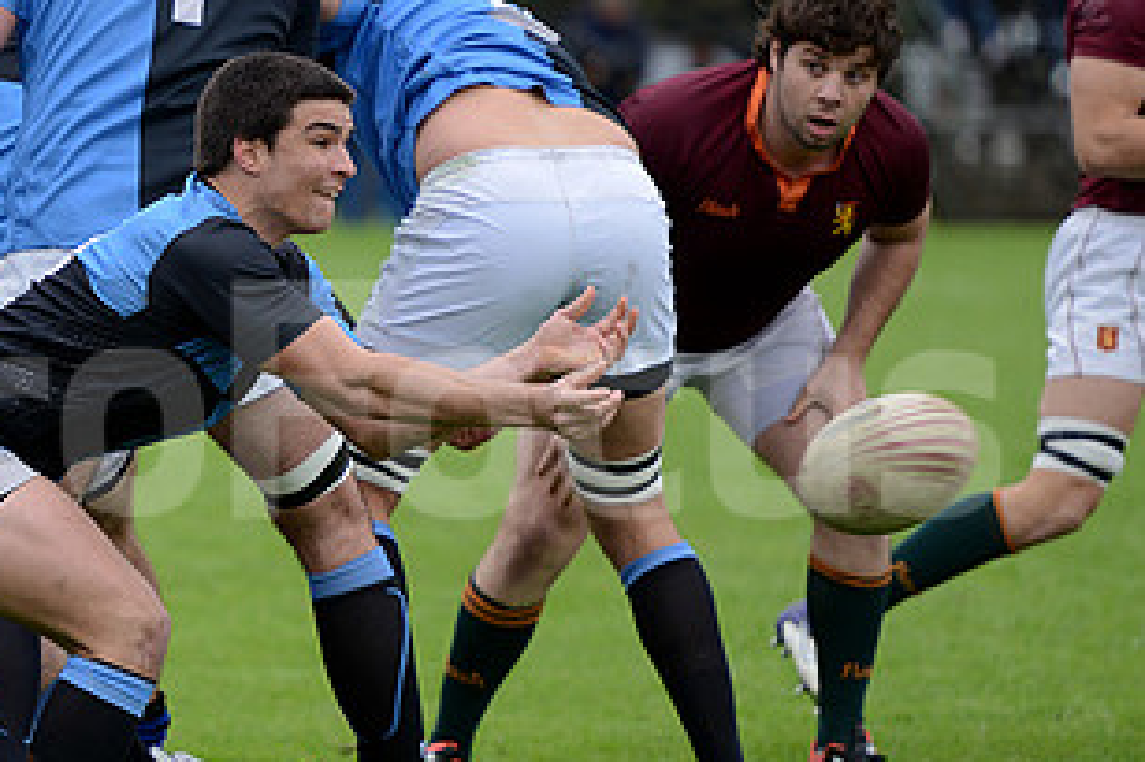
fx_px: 10776
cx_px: 71
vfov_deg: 4.1
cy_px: 392
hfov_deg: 6.1
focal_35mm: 339
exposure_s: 1/1000
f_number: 2.8
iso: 320
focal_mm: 180
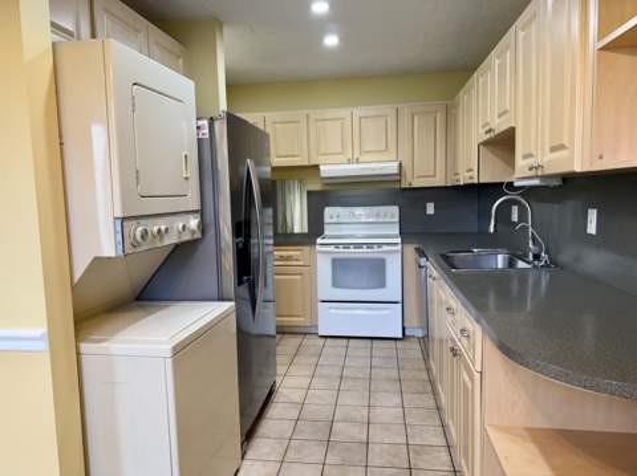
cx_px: 318
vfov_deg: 56.7
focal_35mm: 24
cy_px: 238
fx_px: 441
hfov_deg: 71.7
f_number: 1.78
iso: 160
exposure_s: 1/120
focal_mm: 6.76
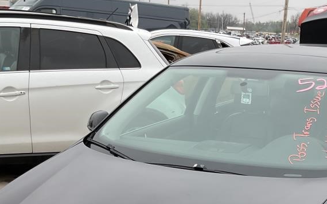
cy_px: 246
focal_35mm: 69
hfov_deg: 29.6
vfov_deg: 17.9
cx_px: 216
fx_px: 615
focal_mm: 3
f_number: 1.8
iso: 25
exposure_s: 1/120
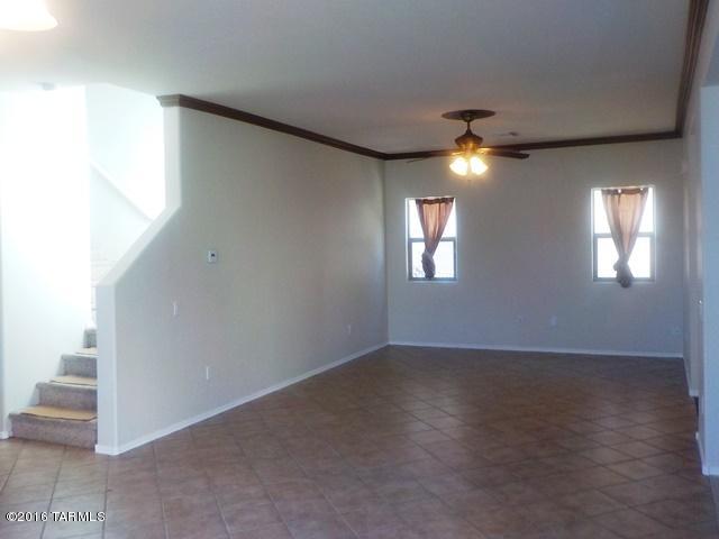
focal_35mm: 30
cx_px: 360
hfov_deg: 60.0
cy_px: 270
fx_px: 623
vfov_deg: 46.8
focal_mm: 4.1
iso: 180
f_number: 3.3
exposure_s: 1/30
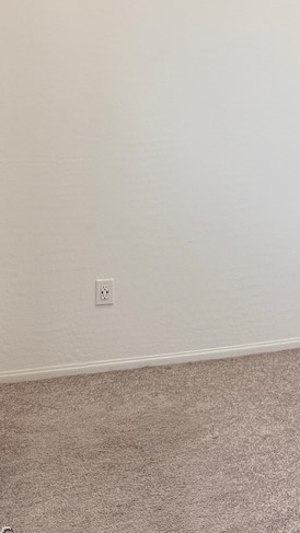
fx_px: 778
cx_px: 454
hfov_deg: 19.1
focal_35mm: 55
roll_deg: -0.3
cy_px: 134
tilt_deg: +0.6
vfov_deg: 36.9
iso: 200
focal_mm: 6.76
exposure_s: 1/197
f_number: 1.78
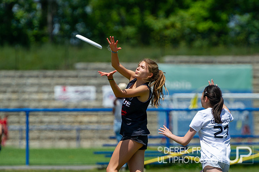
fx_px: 4149
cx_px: 120
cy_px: 100
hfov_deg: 3.6
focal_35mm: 577
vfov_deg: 2.4
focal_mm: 280
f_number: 4
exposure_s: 1/3200
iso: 280
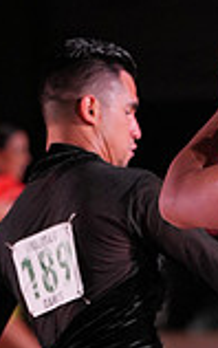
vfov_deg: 4.5
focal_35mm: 460
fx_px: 4365
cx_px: 323
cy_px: 487
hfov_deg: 2.9
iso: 1600
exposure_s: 1/800
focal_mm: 123
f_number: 2.8
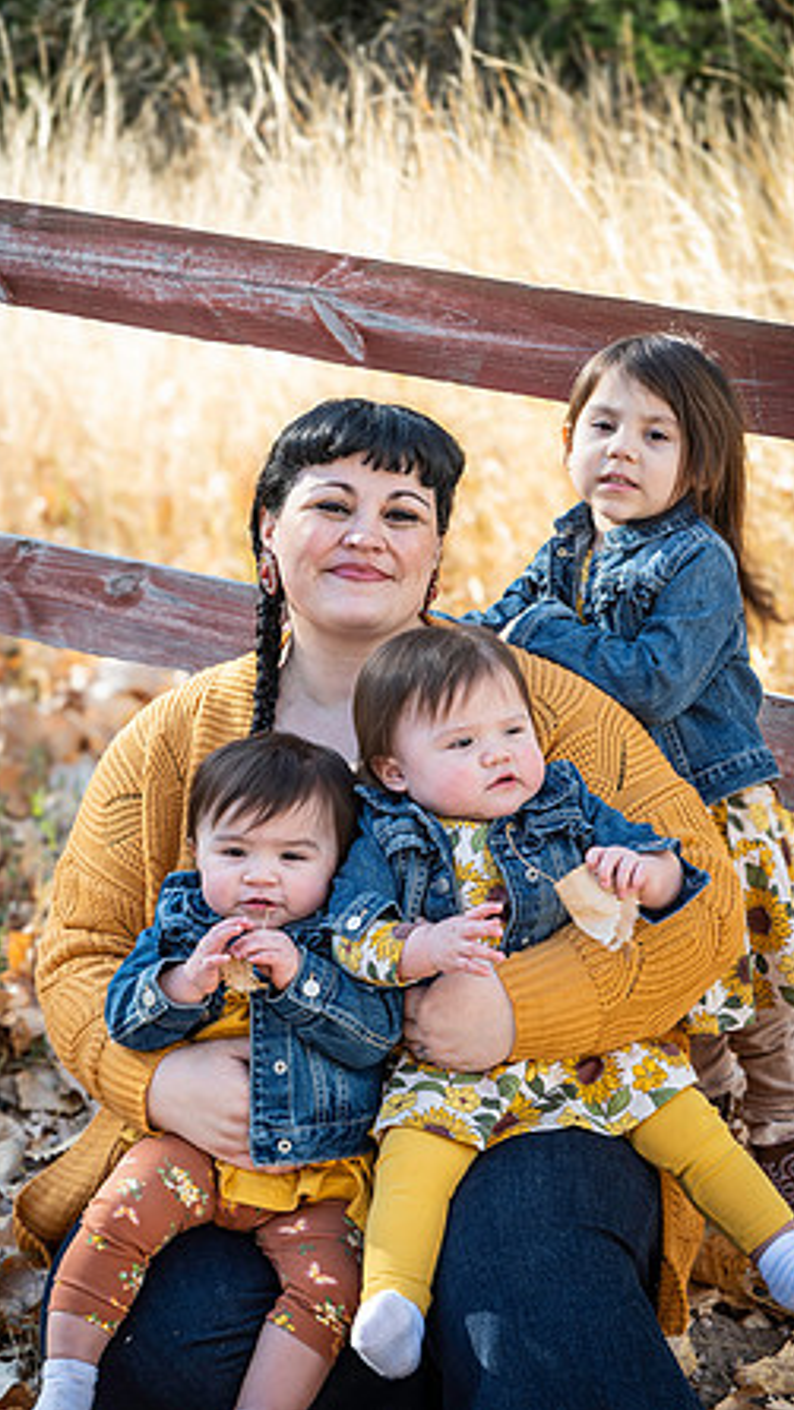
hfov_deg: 16.3
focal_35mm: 74
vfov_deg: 28.6
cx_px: 361
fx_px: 2769
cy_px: 702
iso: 100
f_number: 5
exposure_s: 1/125
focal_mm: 70
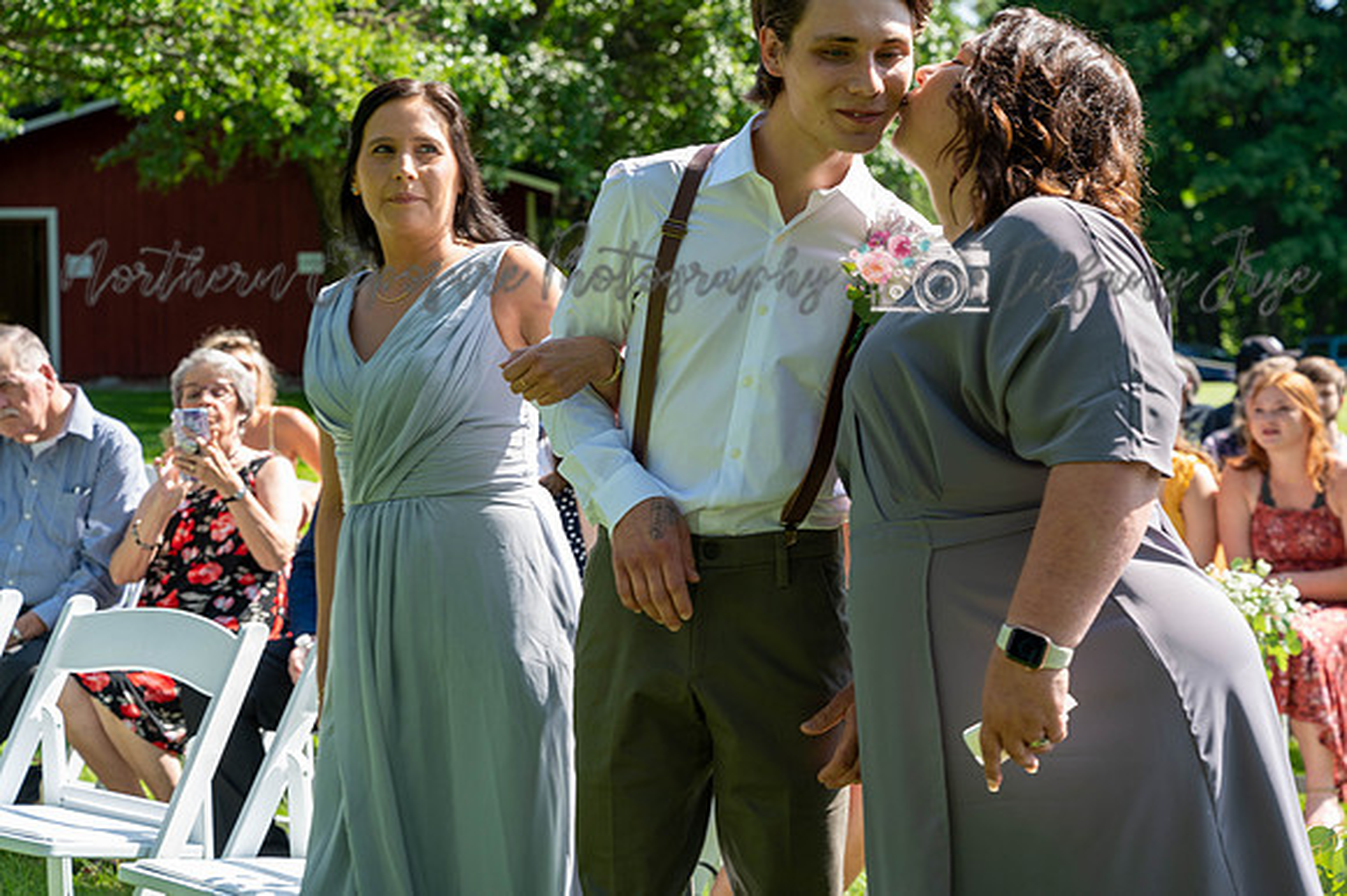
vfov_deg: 19.4
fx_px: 2618
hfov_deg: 28.9
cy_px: 448
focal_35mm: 70
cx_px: 674
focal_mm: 70
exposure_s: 1/250
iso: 200
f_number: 5.6
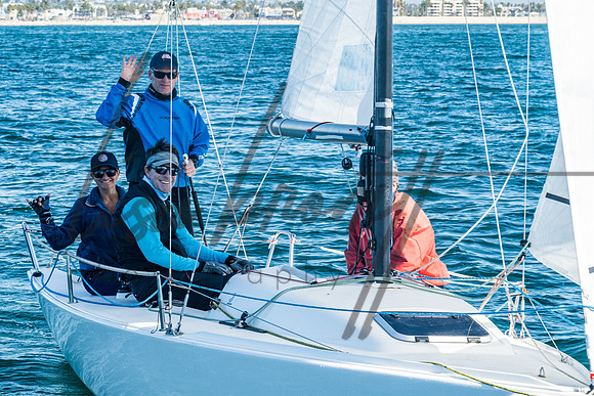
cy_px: 131
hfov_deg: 15.8
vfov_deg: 10.5
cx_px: 246
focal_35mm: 130
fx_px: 2146
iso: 400
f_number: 10
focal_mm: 89
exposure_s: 1/160
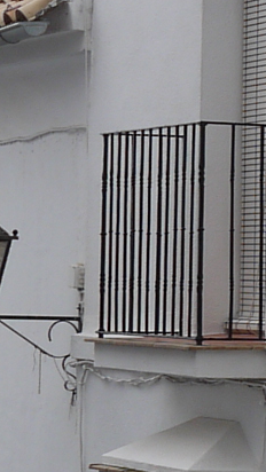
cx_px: 815
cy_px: 335
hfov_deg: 3.9
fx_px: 3734
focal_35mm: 298
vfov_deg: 7.2
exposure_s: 1/250
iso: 100
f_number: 7.1
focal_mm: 20
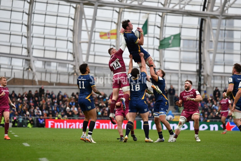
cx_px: 120
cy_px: 80
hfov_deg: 8.6
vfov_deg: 5.7
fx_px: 1606
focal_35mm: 240
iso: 280
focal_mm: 160
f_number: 2.8
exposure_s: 1/1000
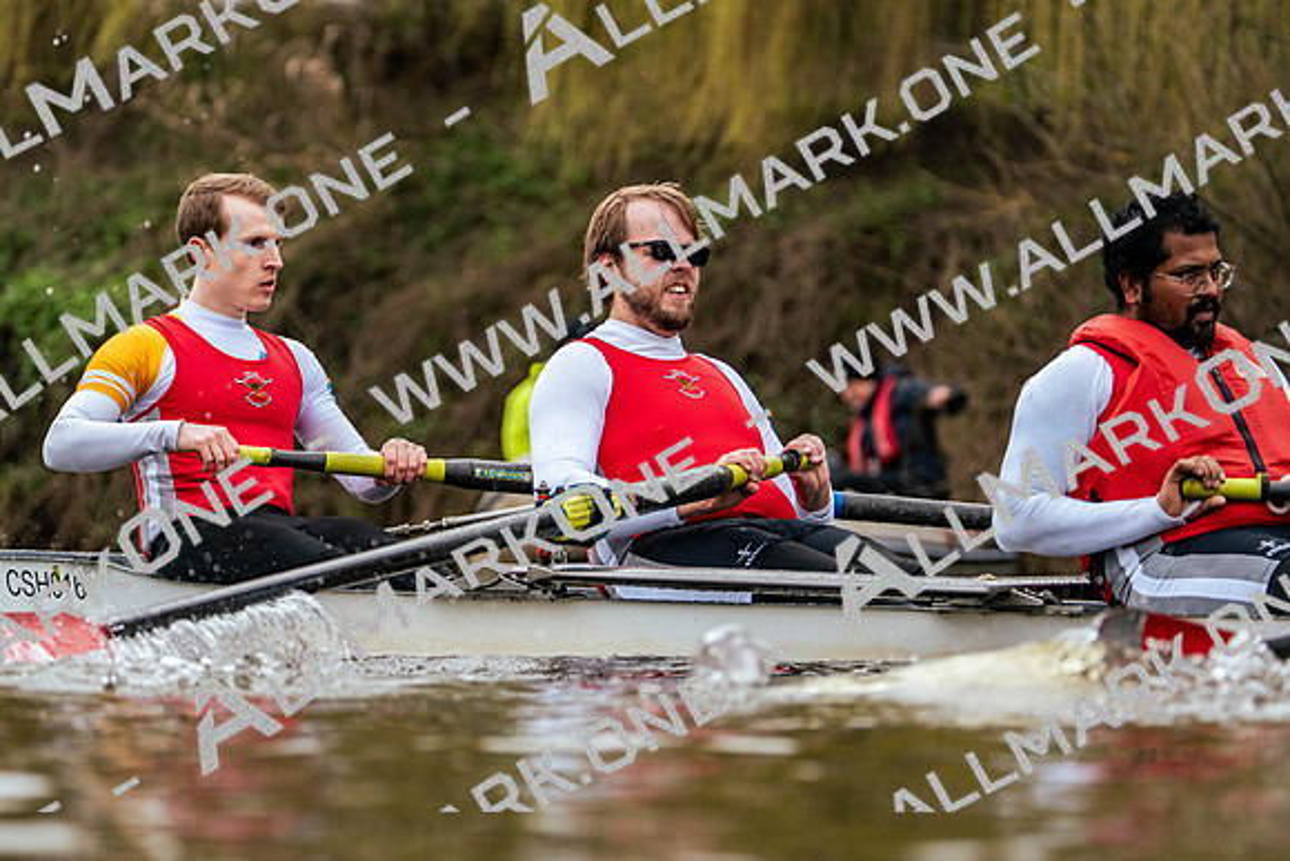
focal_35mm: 289
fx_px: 10358
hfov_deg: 7.1
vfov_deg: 4.8
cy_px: 430
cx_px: 645
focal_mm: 289
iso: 1600
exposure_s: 1/2000
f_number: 6.3
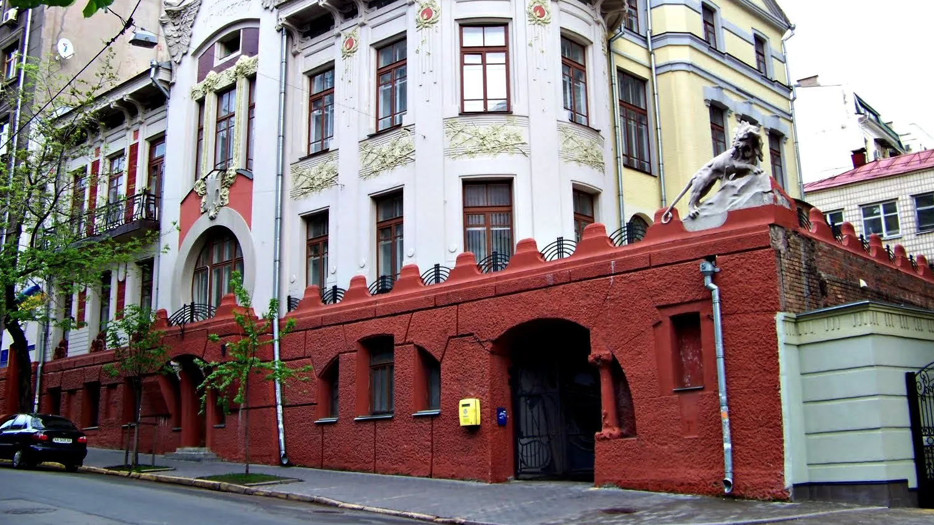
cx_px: 478
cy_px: 176
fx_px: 1040
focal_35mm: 42
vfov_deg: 28.2
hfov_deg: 48.4
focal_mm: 5.9
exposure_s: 1/80
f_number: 2.8
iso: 64
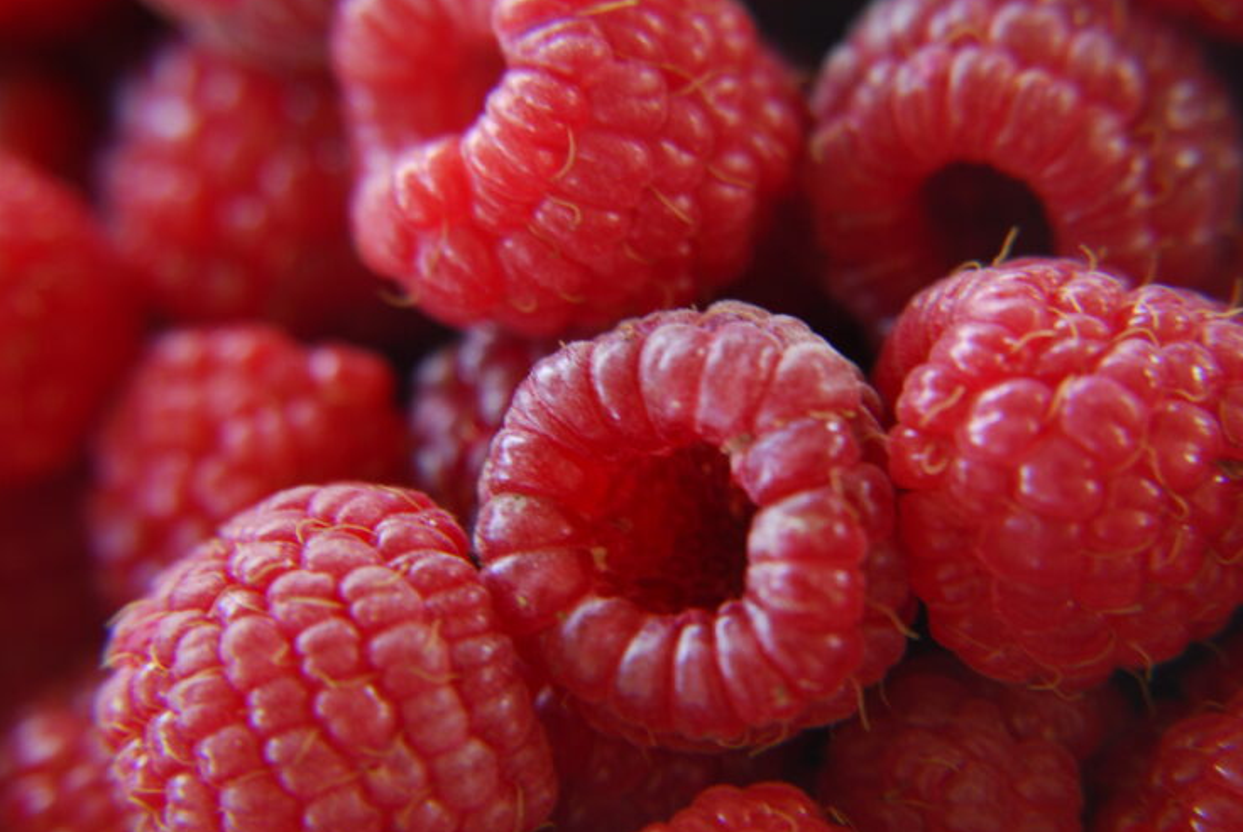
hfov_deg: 10.9
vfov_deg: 7.3
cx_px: 648
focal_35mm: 188
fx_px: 6499
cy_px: 391
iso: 200
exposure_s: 1/10
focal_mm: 90
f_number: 5.3
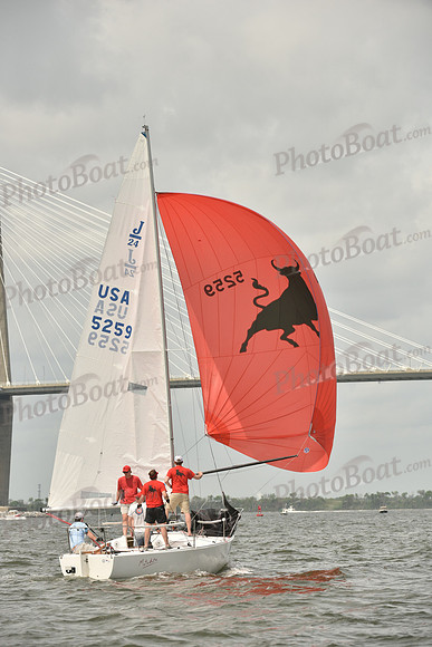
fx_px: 3598
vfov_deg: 10.3
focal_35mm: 200
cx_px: 216
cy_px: 324
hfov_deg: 6.9
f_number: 7.1
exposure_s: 1/1250
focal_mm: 200
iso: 320
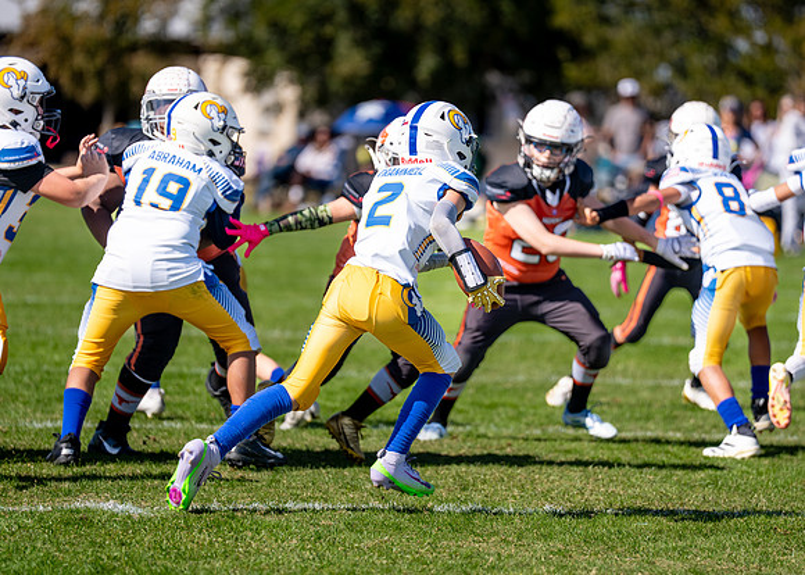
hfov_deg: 7.4
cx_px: 418
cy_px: 267
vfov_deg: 5.3
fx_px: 6192
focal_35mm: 271
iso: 125
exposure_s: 1/2500
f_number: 2.8
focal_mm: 200
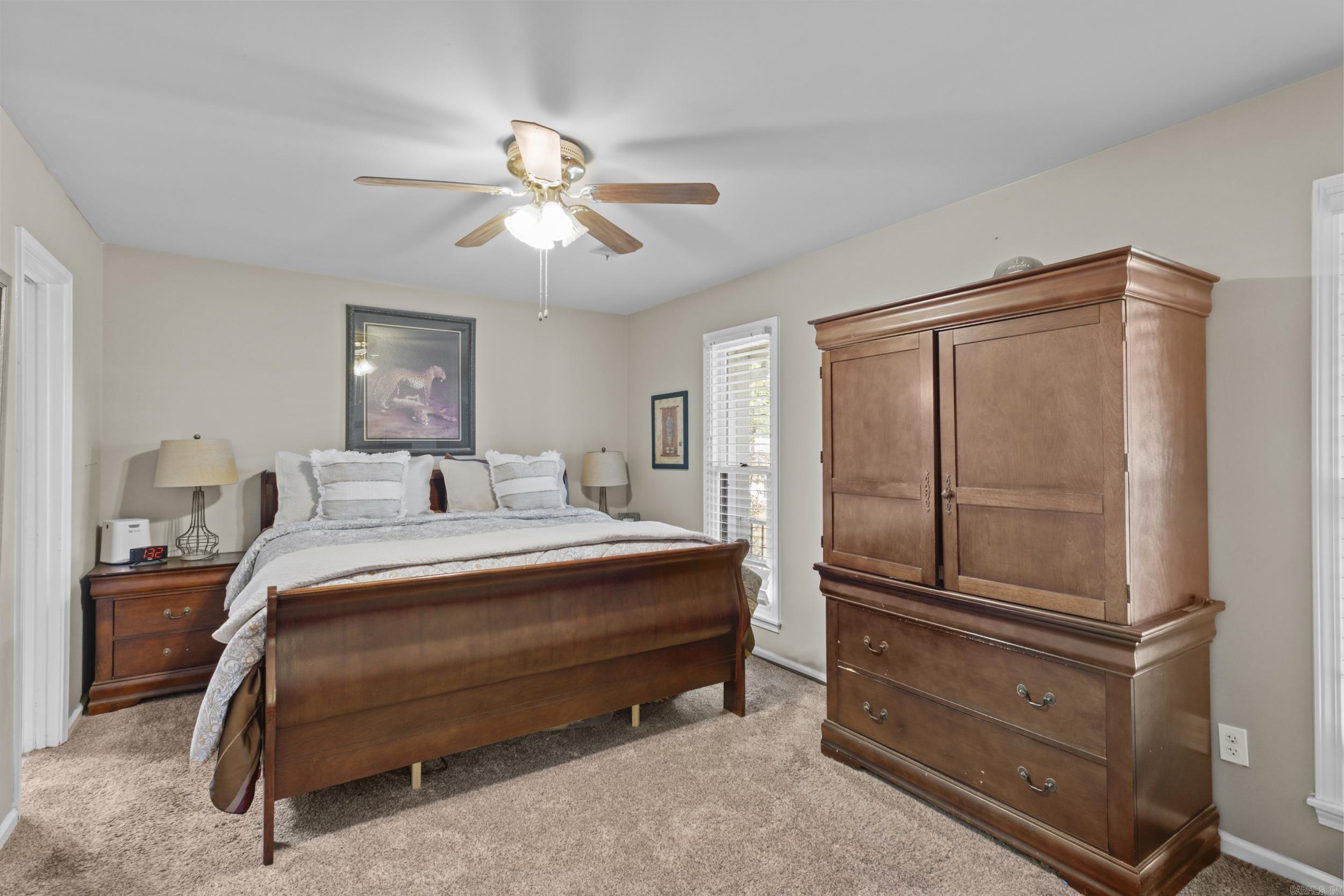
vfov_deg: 70.4
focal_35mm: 17
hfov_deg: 93.3
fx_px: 635
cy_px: 448
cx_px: 672
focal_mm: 11
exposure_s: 1.5
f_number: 7.1
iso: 400
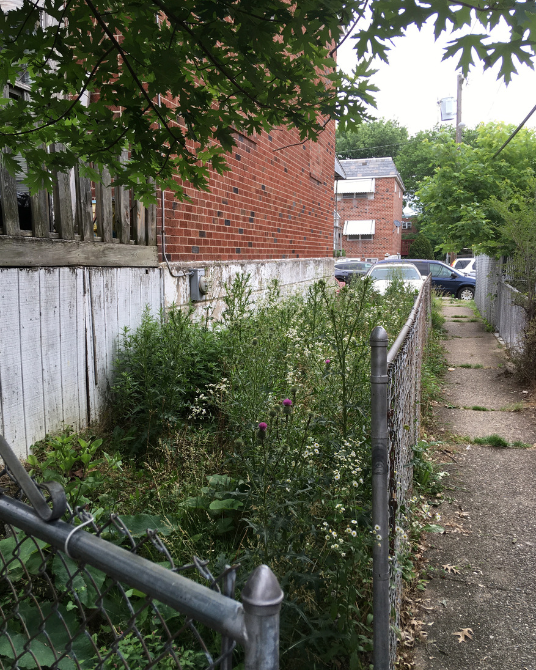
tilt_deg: -7.9
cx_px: 265
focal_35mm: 31
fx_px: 615
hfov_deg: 47.1
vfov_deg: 57.2
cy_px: 346
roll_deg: +0.4
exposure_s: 1/120
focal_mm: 4.15
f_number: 2.2
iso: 25
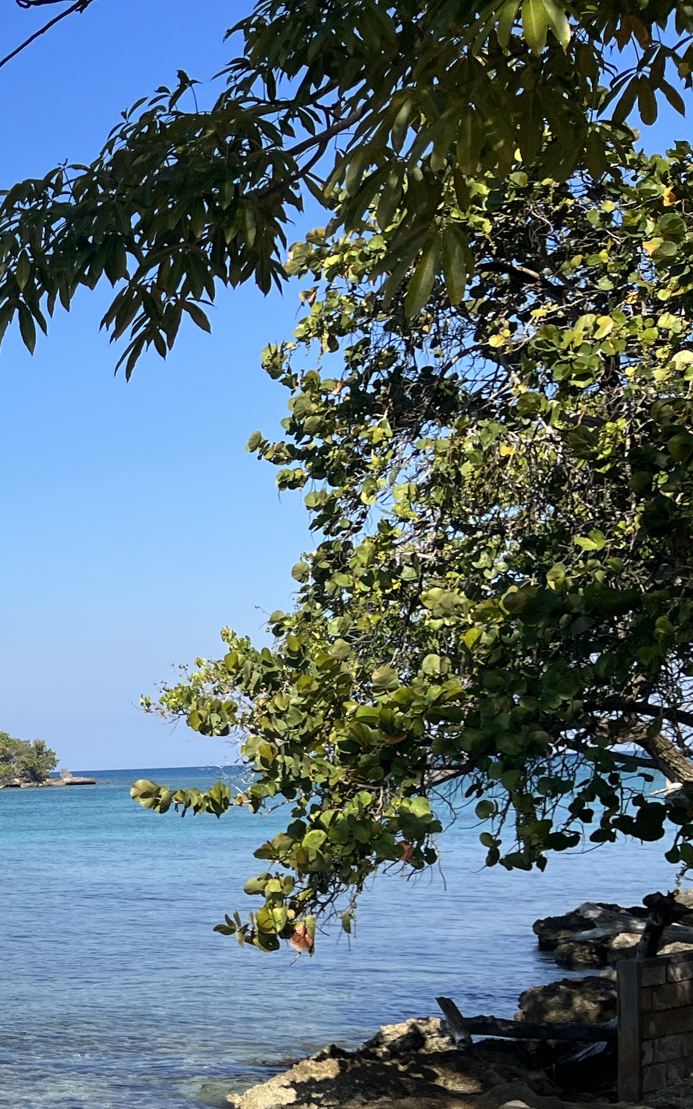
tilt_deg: -1.9
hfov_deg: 19.0
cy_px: 809
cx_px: -436
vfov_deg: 35.0
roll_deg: +1.7
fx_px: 1723
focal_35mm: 57
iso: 50
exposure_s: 1/4149
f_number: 1.6
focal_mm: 5.1
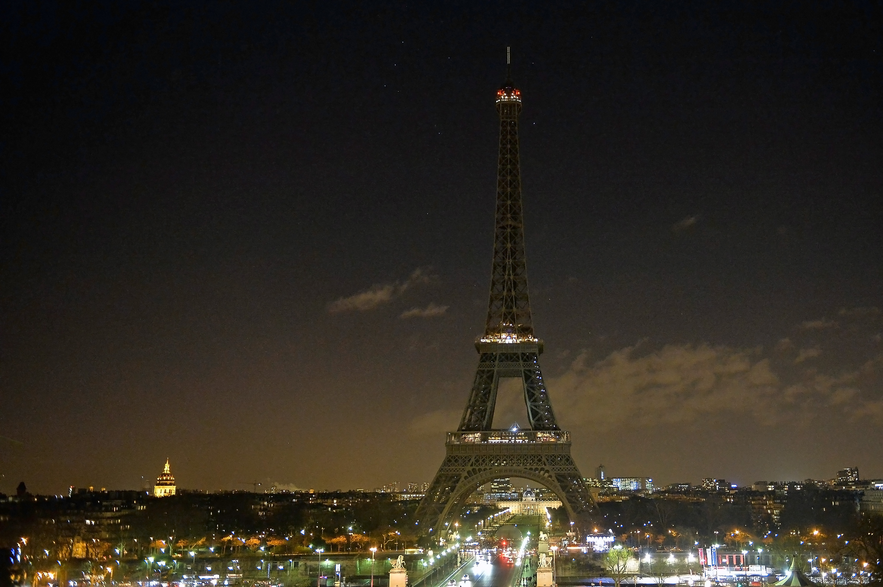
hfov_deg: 58.7
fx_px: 784
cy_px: 294
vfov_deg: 41.1
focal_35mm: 32
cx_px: 442
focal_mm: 32
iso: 5000
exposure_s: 1/30
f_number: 2.8
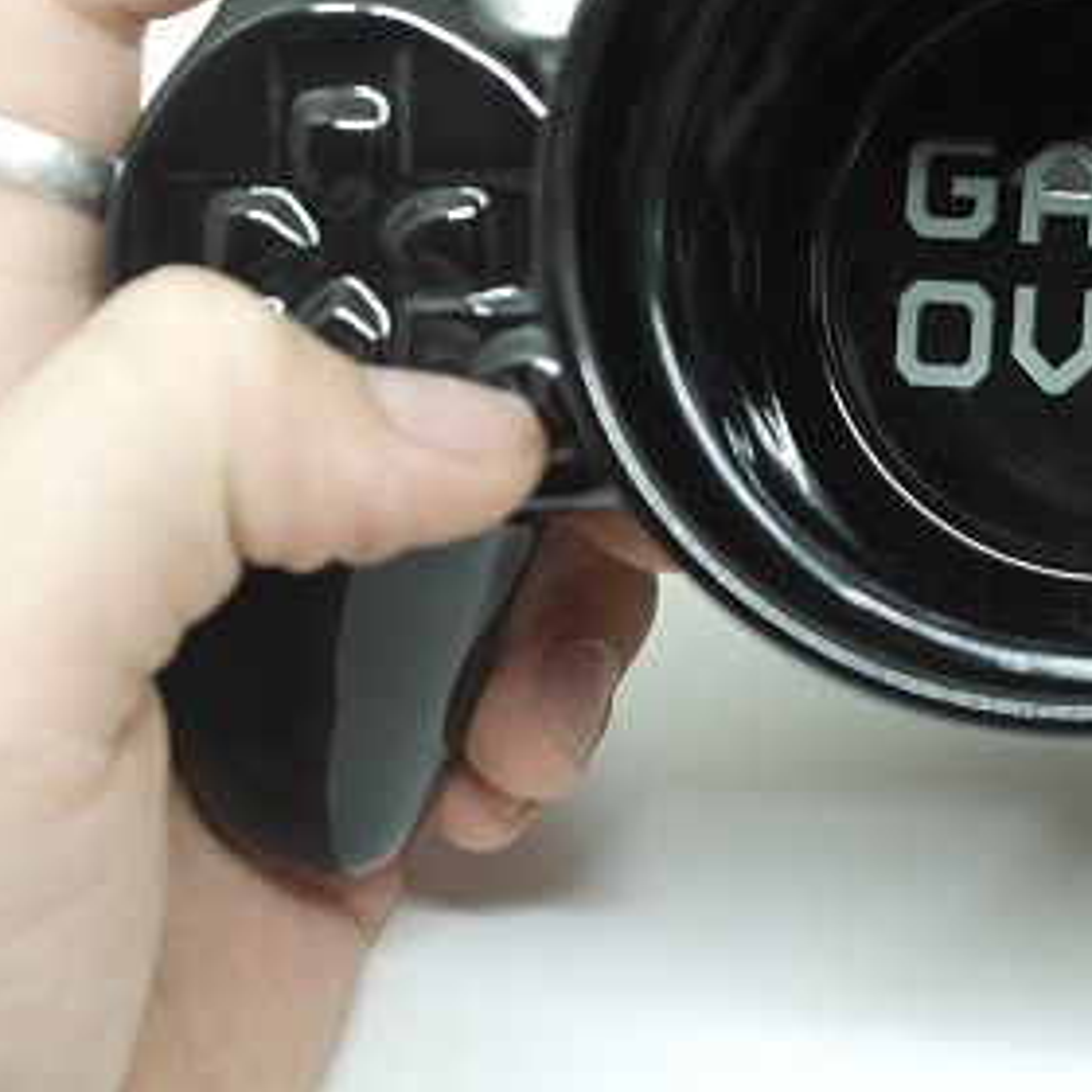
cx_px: 1006
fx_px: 2677
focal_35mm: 75
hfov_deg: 22.4
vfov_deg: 23.0
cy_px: 425
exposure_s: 1/20
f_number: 5.6
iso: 100
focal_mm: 22
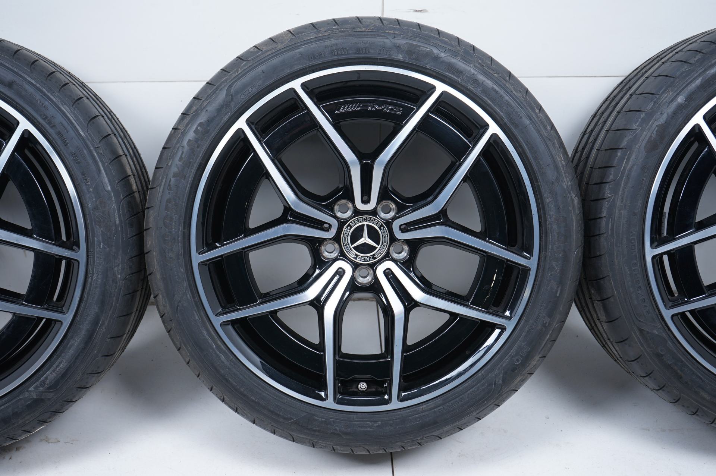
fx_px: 894
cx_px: 358
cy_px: 238
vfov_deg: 29.8
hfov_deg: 43.6
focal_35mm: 45
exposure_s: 1/125
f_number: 7.1
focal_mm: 45
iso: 250
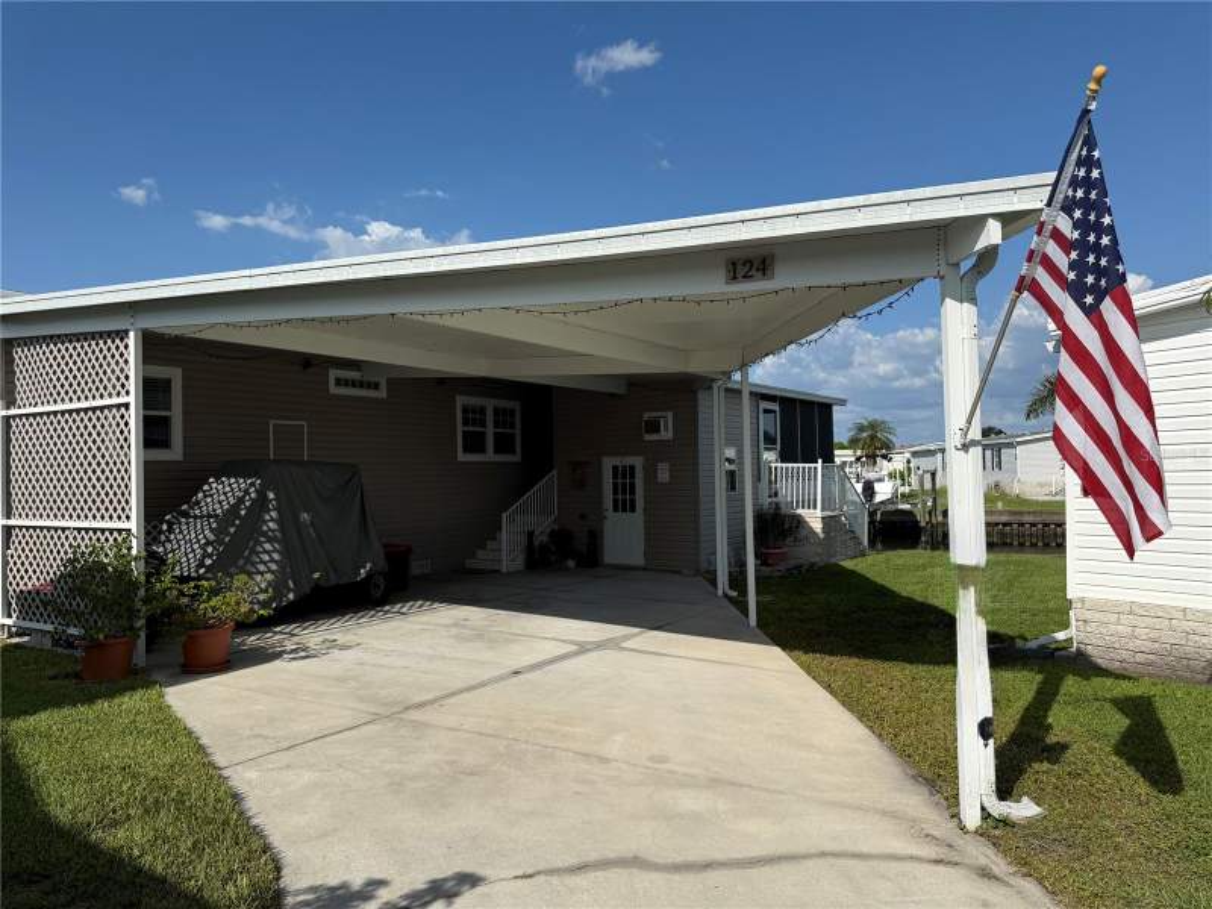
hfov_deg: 71.6
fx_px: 840
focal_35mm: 24
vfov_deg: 56.8
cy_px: 454
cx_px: 606
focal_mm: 6.76
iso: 80
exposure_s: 1/7353
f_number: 1.78
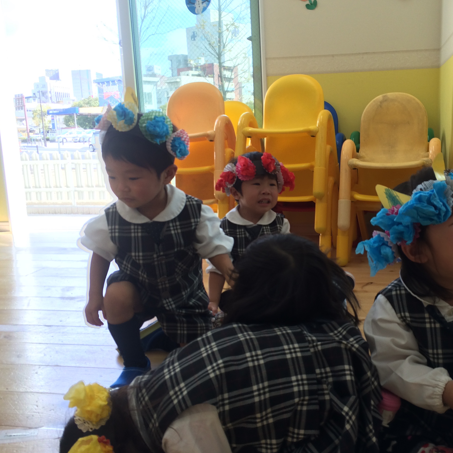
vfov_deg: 47.2
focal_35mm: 35
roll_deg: +0.9
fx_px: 518
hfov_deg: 46.5
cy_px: 230
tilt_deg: -11.1
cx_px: 298
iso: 32
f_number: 2.2
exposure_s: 1/120
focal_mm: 4.15
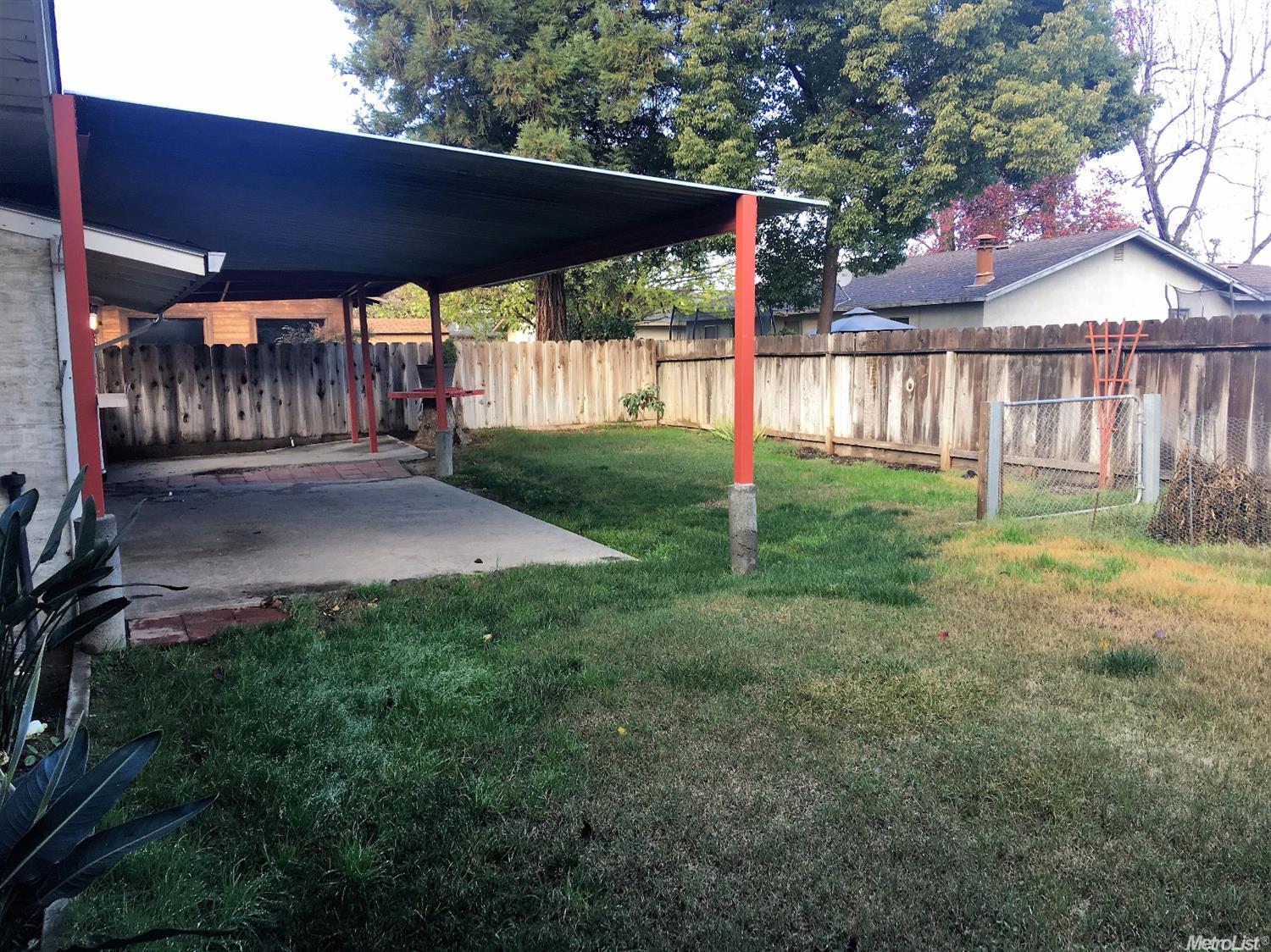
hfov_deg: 61.7
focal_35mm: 29
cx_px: 636
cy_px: 476
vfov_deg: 48.2
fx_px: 1064
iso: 32
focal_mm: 4.15
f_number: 2.2
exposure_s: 1/120
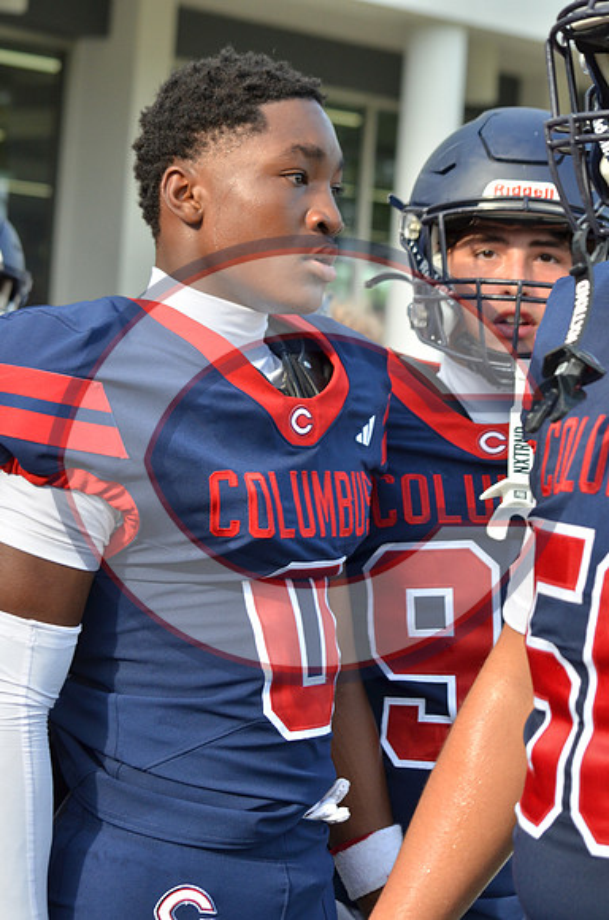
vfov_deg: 20.1
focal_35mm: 102
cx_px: 304
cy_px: 460
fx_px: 2601
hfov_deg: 13.4
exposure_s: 1/640
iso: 500
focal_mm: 68
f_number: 6.3
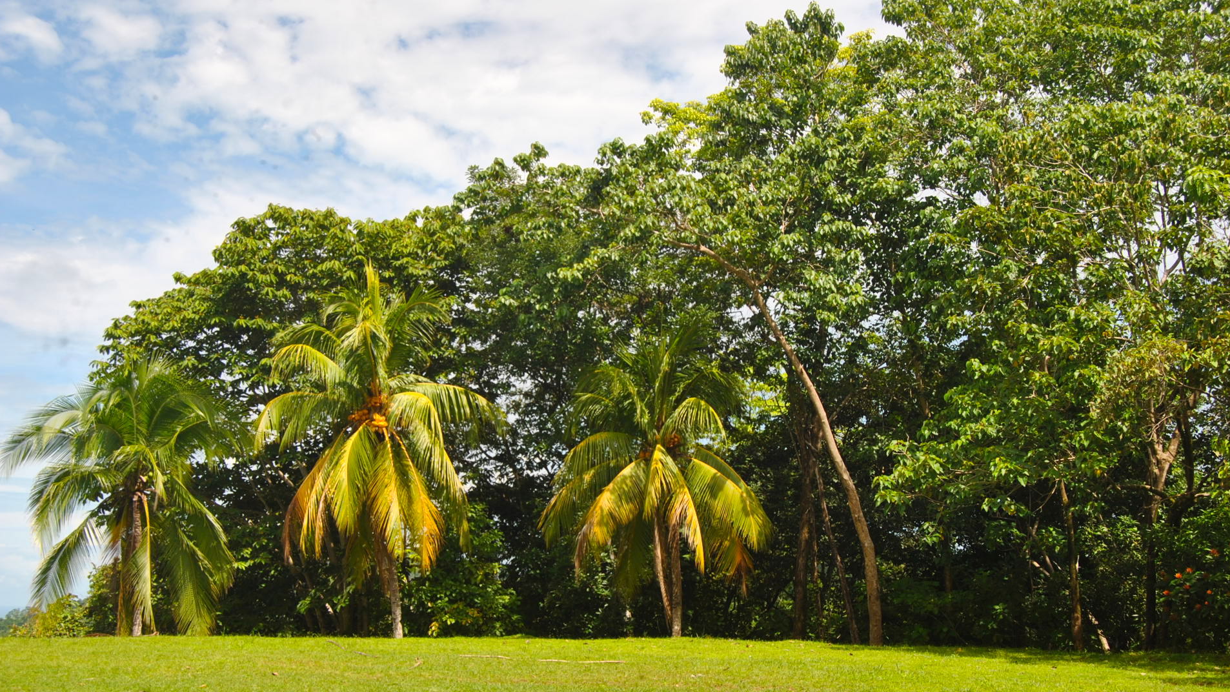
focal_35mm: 50
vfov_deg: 24.1
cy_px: 403
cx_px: 609
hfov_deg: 41.7
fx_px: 1615
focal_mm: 31
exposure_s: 1/200
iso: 100
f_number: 9
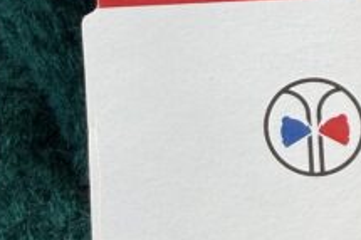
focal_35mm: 93
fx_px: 932
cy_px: -106
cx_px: 269
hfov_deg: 21.7
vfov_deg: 13.9
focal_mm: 2.22
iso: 80
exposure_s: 1/100
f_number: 2.2
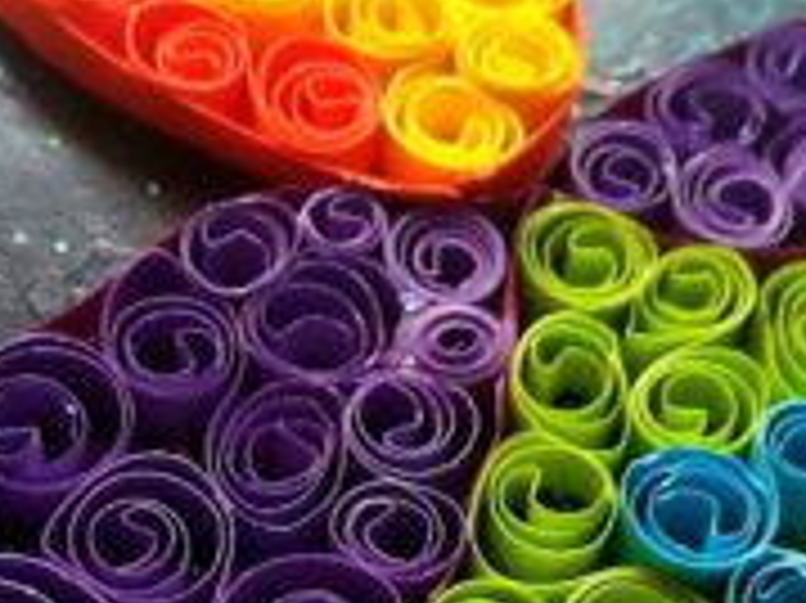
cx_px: 387
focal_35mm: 87
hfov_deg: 22.5
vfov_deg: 16.8
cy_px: 468
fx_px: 2024
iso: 64
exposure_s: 1/50
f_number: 2.2
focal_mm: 3.83
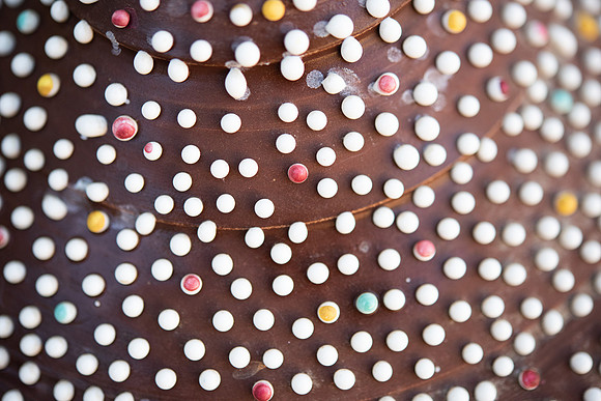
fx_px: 1002
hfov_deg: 33.4
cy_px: 200
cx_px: 300
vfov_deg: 22.6
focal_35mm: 60
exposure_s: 1/400
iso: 800
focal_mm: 60
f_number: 3.3
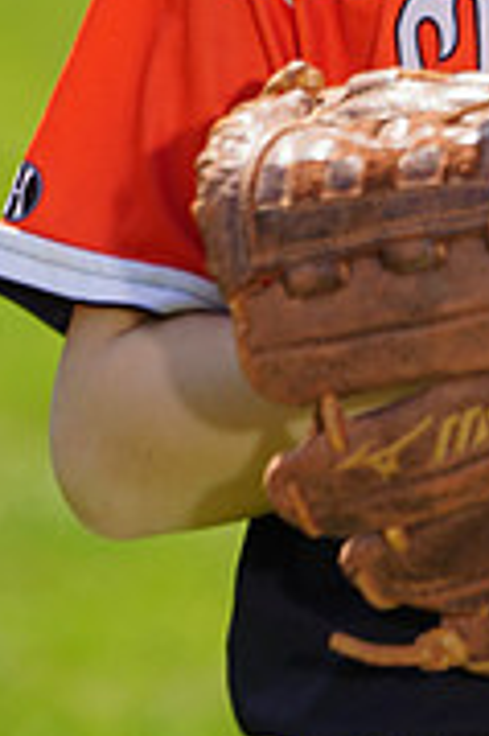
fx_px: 18127
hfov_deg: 1.5
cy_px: -214
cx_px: 684
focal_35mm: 888
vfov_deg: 2.3
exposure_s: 1/250
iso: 100
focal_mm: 274
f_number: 8
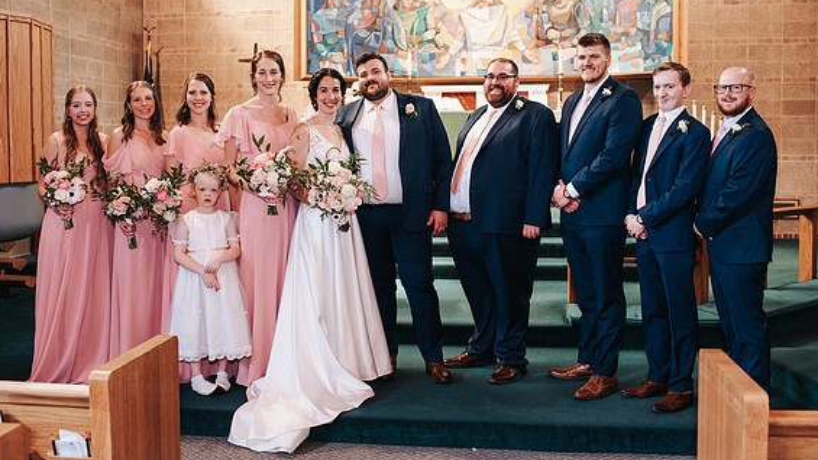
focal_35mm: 40
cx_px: 383
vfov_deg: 29.6
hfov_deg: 50.4
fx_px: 868
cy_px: 177
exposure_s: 1/125
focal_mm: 35
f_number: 3.2
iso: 1000
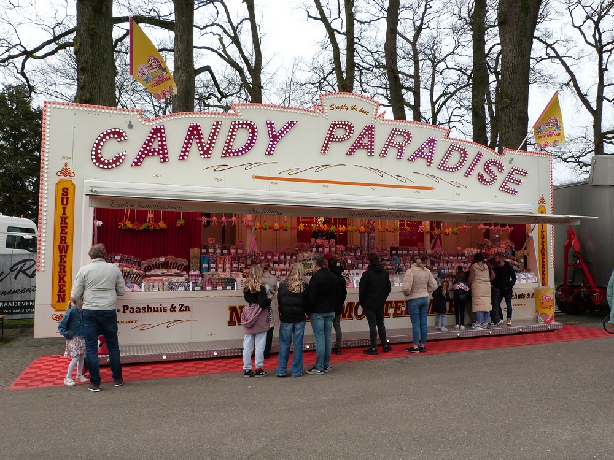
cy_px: 230
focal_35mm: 26
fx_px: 461
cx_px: 307
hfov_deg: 67.3
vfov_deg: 53.1
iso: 100
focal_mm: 4.6
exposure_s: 1/250
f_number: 4
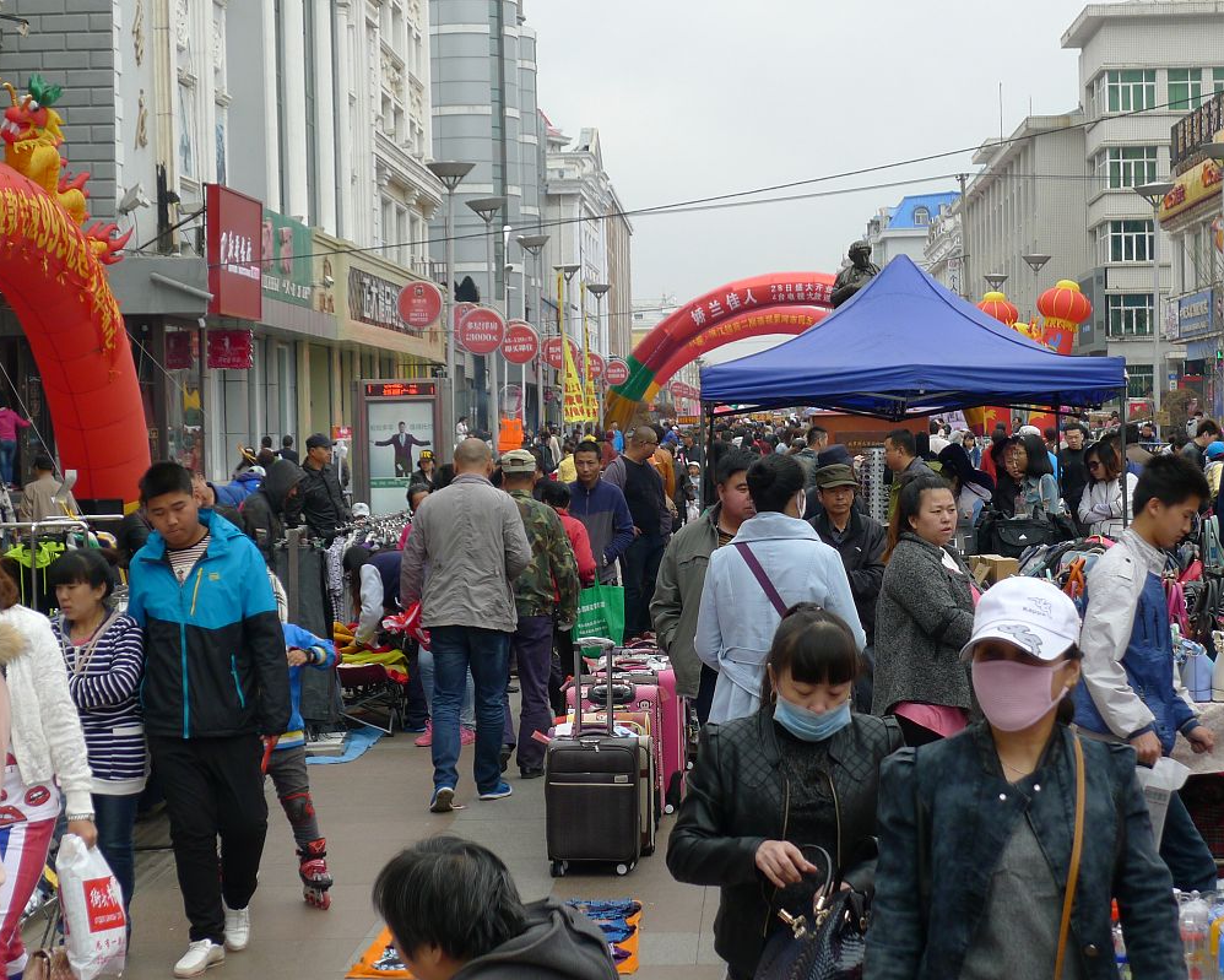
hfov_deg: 24.1
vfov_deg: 19.4
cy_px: 490
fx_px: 2863
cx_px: 590
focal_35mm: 79
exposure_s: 1/320
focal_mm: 14.9
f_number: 3
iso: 100
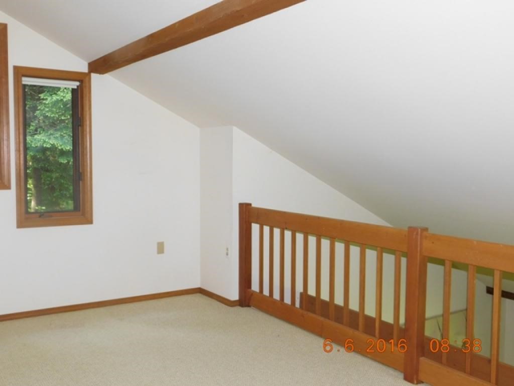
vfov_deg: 39.7
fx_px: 535
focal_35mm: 36
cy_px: 193
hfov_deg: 51.4
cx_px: 257
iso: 250
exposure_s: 1/30
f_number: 3.5
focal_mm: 6.3
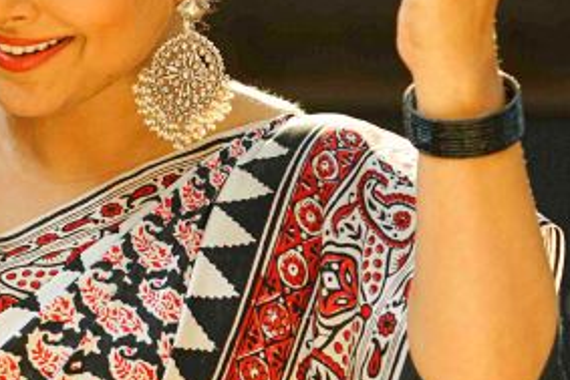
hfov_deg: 6.9
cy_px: 312
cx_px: 216
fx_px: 4705
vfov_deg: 4.6
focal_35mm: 297
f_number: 3.2
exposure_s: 1/125
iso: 1000
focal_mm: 70
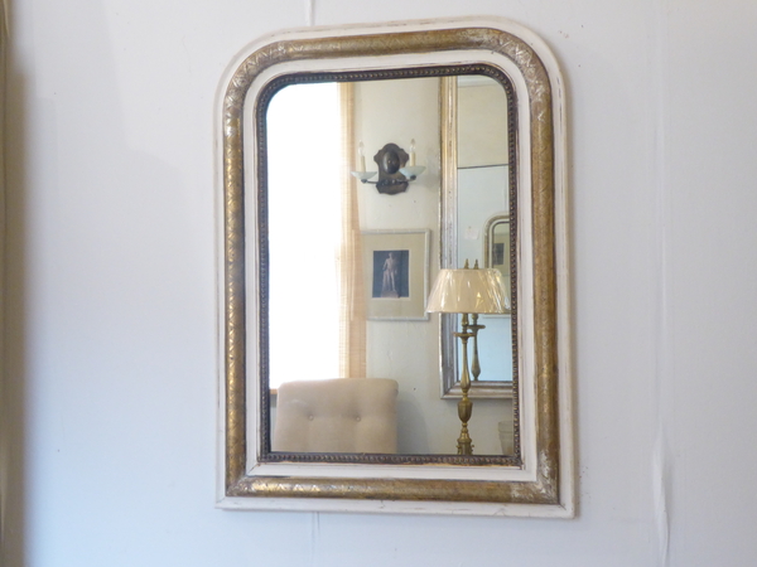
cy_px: 284
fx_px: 809
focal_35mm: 37
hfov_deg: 50.1
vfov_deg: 38.7
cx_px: 378
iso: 500
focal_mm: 6.7
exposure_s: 1/4
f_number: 7.1
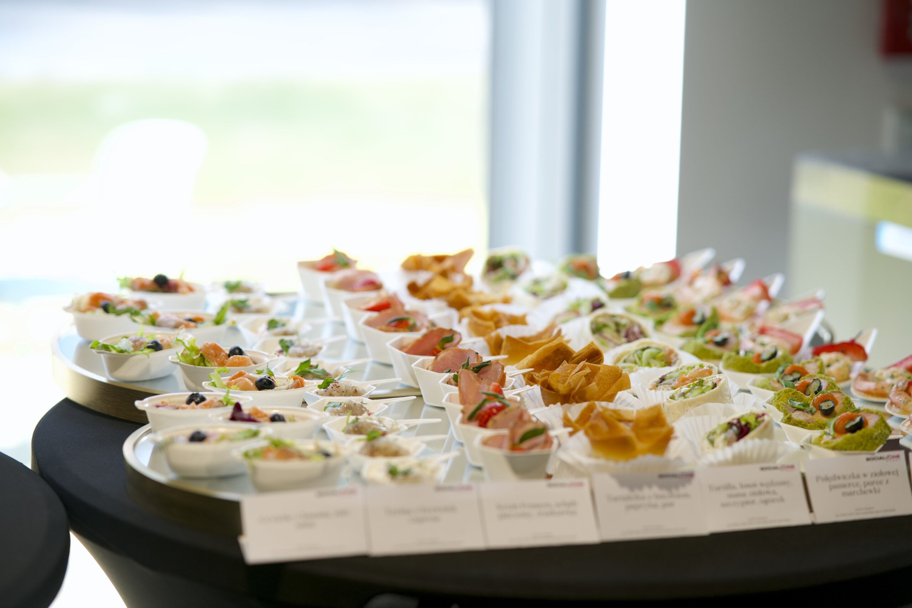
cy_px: 304
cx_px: 456
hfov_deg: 23.9
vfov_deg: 16.1
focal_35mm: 85
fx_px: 2153
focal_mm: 85
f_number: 2.2
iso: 400
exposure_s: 1/250
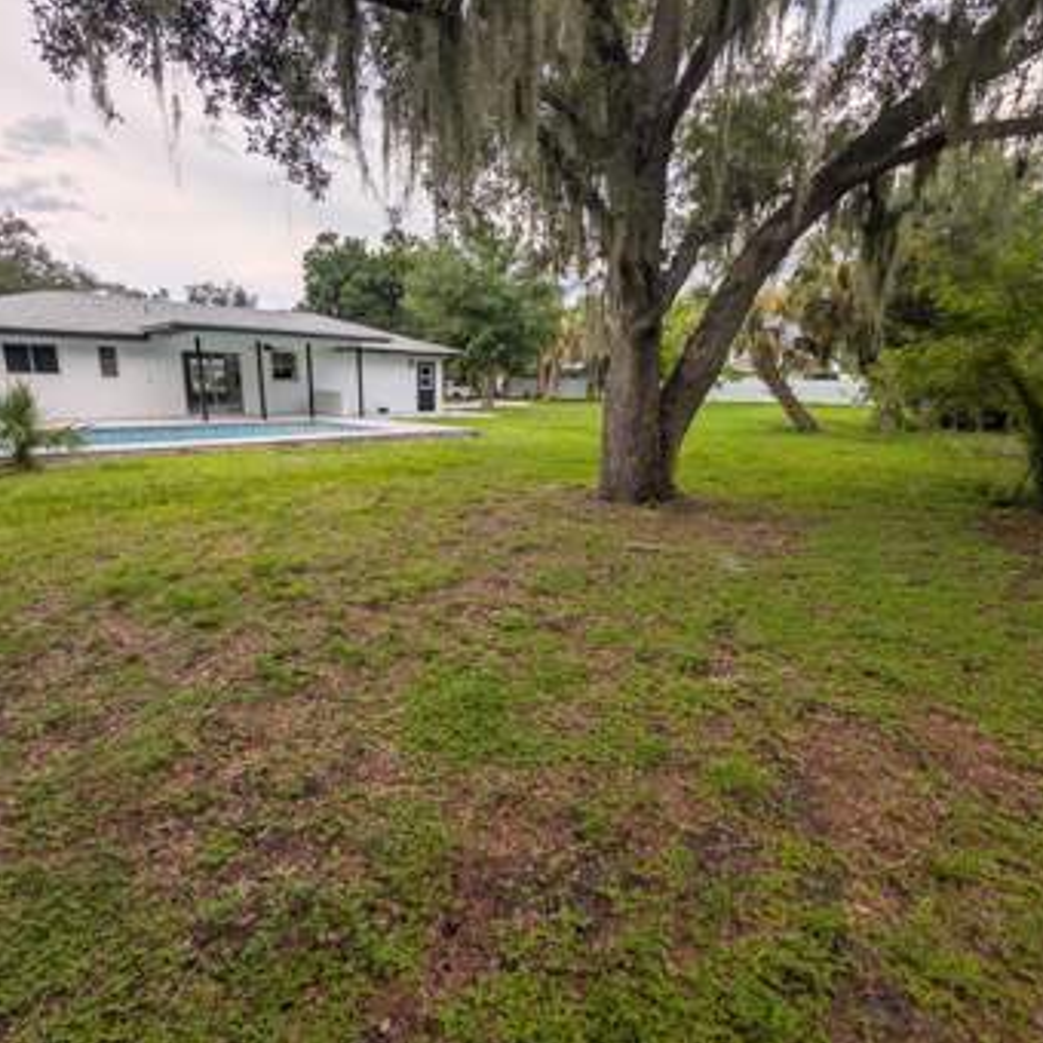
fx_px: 511
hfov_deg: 91.0
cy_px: 520
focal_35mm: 15
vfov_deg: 91.1
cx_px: 488
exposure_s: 1/1848
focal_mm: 2.02
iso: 43
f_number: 1.7
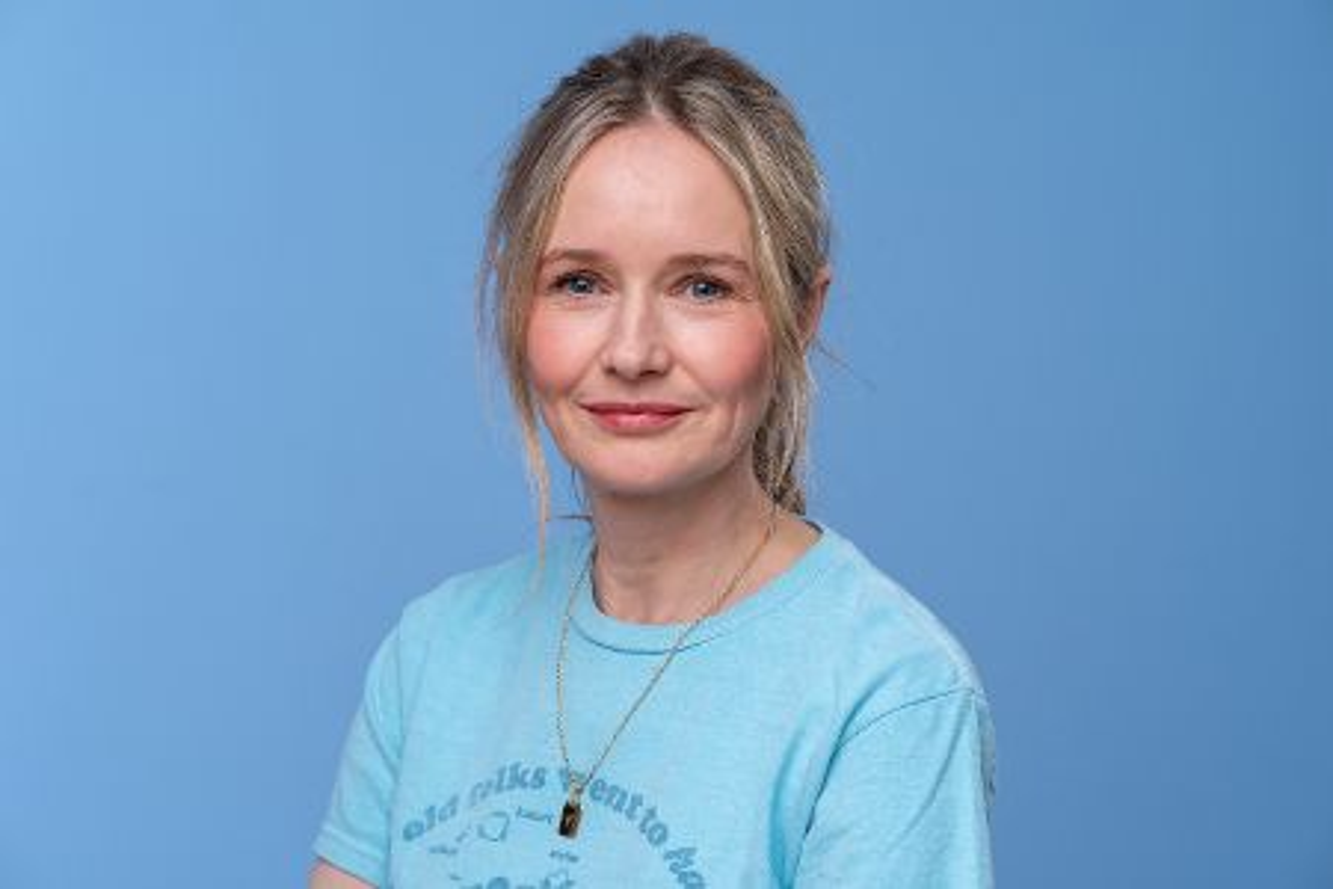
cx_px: 666
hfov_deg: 23.9
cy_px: 444
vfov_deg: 16.1
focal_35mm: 85
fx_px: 3147
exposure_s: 1/160
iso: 200
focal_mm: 85
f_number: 9
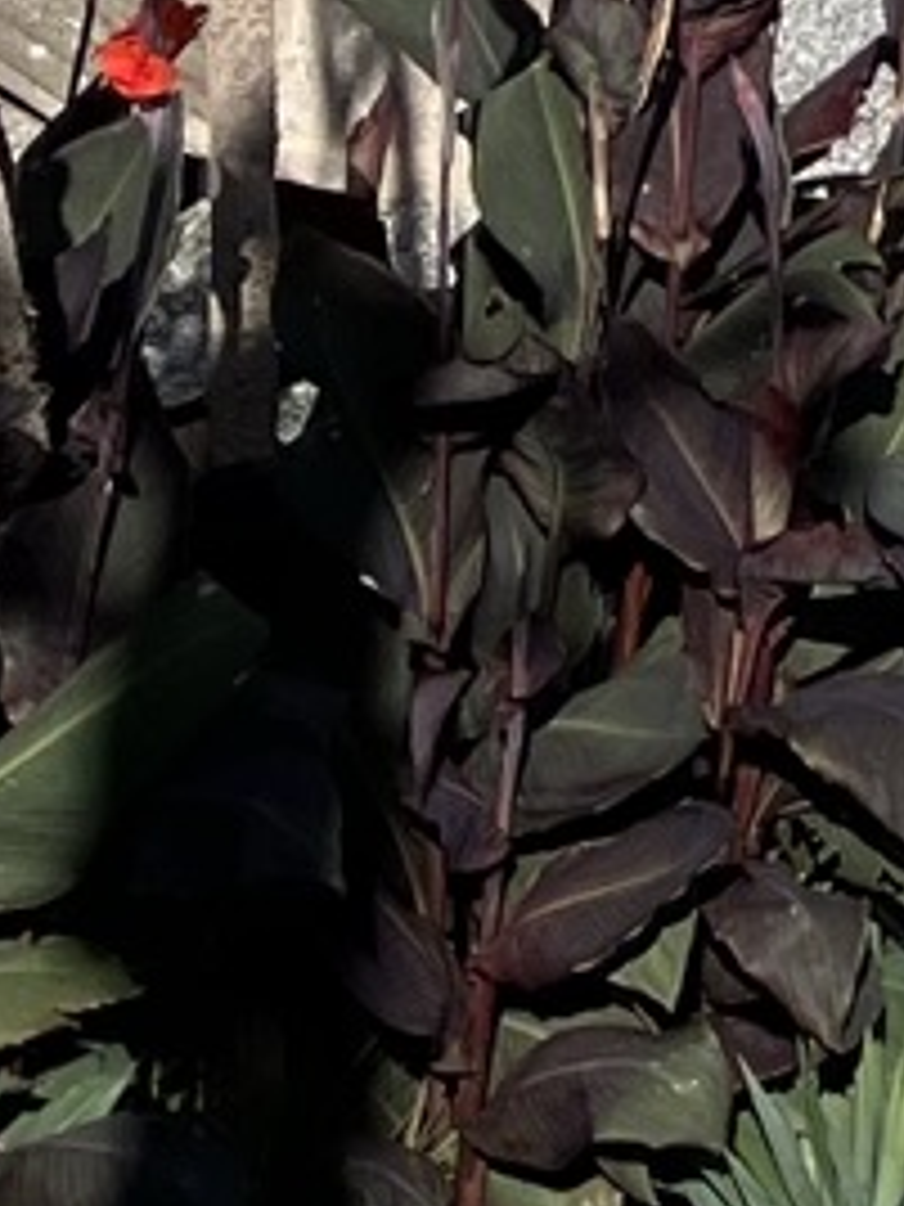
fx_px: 6929
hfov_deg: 6.4
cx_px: 3256
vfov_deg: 7.7
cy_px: -3204
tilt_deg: +4.7
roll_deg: +0.8
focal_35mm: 199
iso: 50
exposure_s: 1/3745
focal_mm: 5.1
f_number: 1.6
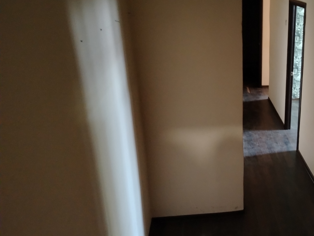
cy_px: 120
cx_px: 268
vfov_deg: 35.1
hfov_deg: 42.8
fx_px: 372
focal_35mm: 41
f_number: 1.75
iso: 3341
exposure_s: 1/25
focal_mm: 5.25
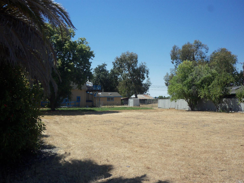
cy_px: 92
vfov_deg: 41.8
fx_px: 240
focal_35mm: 34
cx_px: 122
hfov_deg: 54.0
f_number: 8.8
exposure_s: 1/200
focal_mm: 5.7
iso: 80
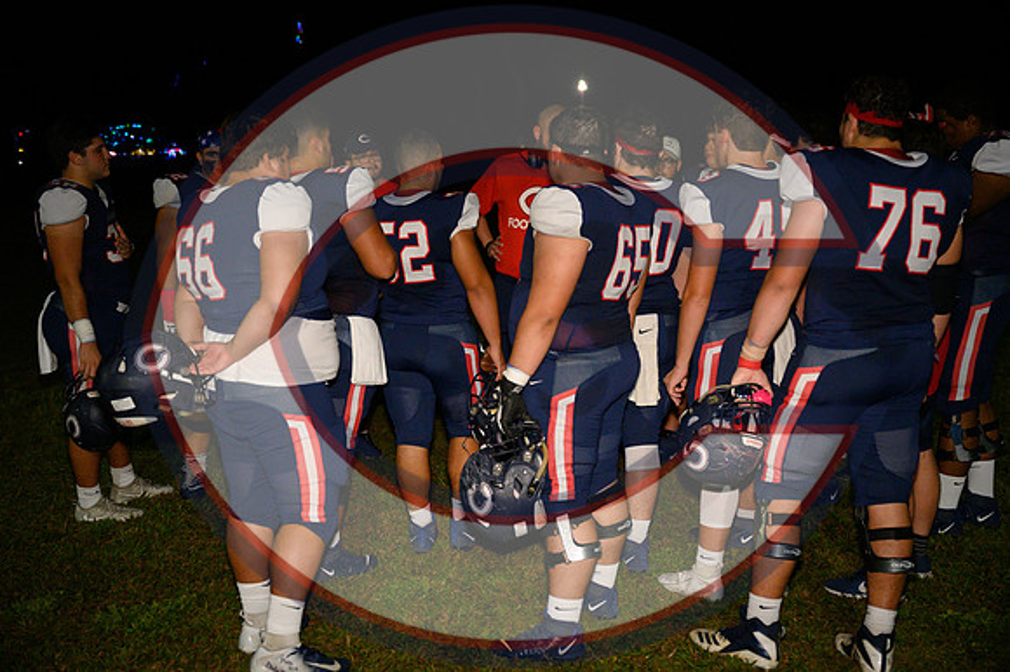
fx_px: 1150
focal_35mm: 41
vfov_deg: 32.6
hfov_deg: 47.4
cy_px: 336
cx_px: 505
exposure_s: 1/3200
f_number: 2.8
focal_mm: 41
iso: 10000
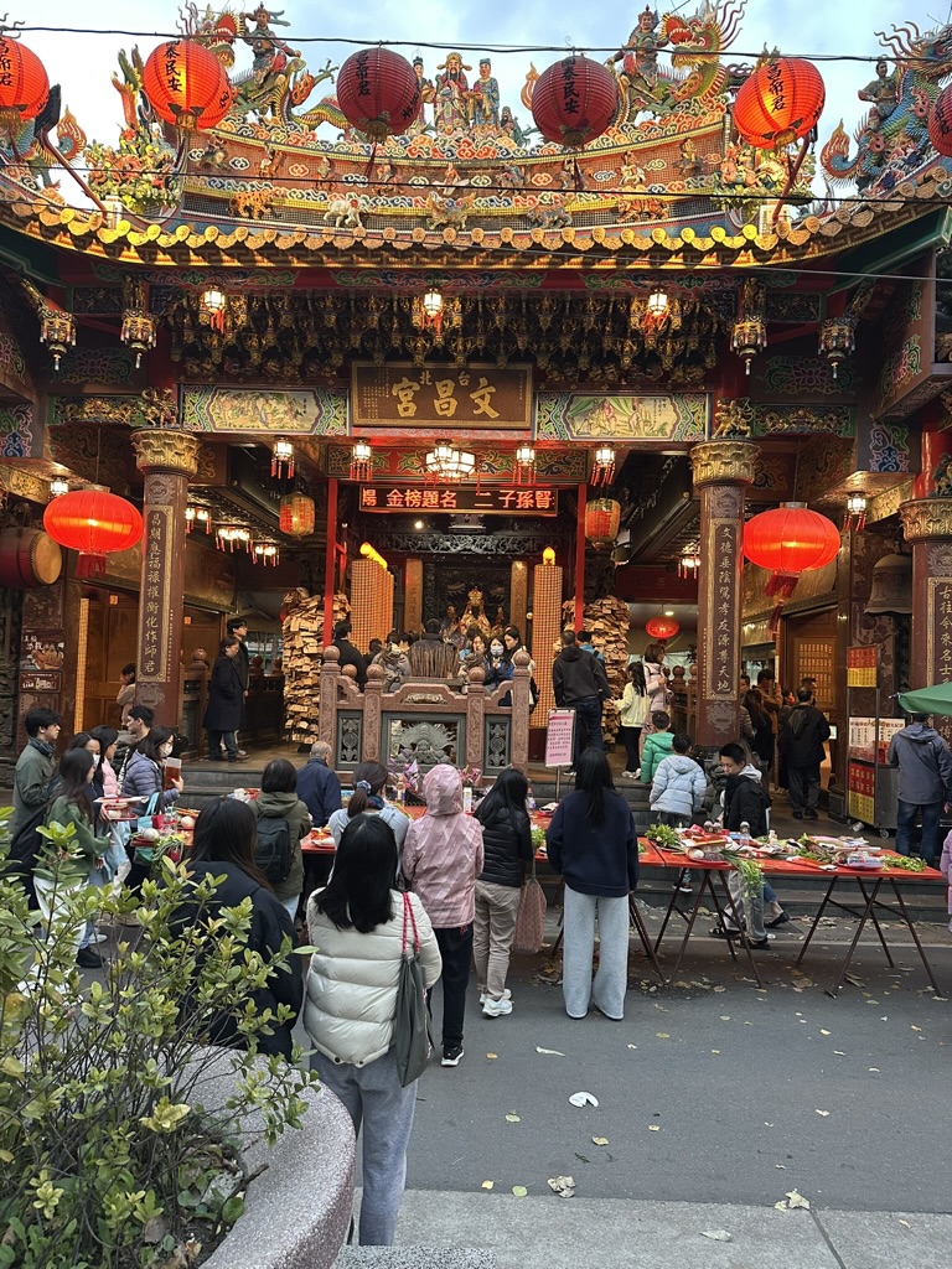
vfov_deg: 71.6
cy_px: 634
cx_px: 476
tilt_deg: +2.6
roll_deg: -2.1
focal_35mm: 24
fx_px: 880
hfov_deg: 56.8
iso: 200
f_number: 1.78
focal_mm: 6.86
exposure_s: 1/60
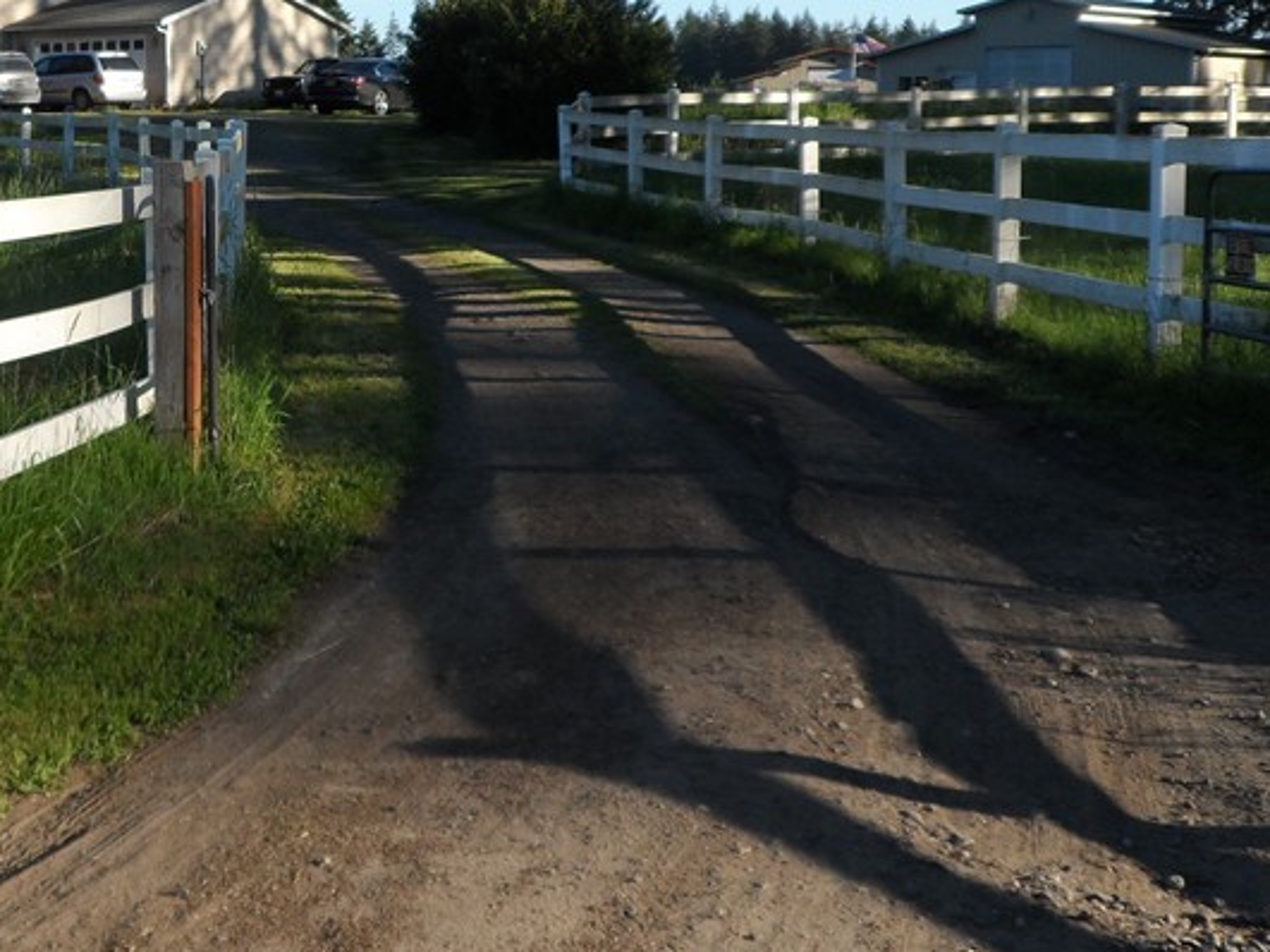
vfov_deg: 26.6
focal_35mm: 54
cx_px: 170
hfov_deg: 34.0
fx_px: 1981
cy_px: 230
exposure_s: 1/500
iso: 80
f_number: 3.1
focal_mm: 4.9
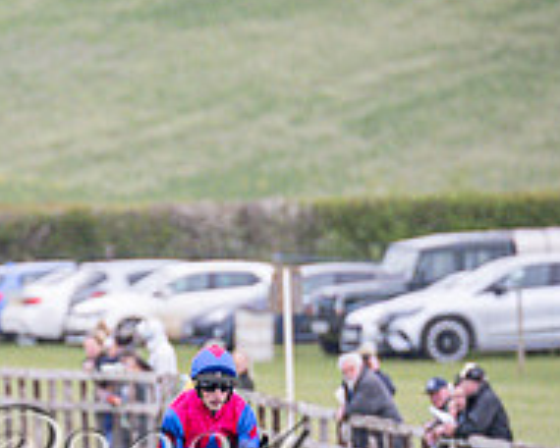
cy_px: 564
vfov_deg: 1.2
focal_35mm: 1307
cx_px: -216
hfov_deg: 1.5
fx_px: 21662
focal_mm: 200
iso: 800
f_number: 2.8
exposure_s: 1/1600
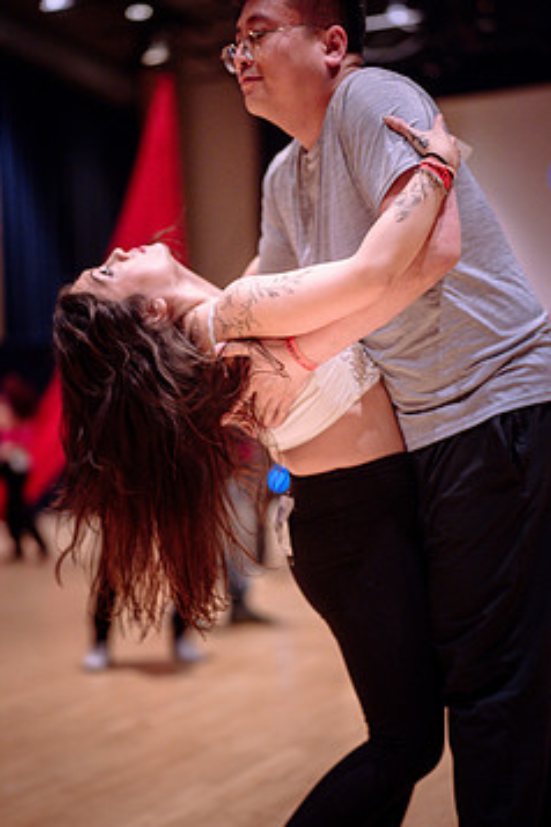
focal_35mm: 63
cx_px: 271
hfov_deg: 21.6
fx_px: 1446
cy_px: 503
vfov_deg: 31.8
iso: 1600
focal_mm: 50
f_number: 1.2
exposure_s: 1/250
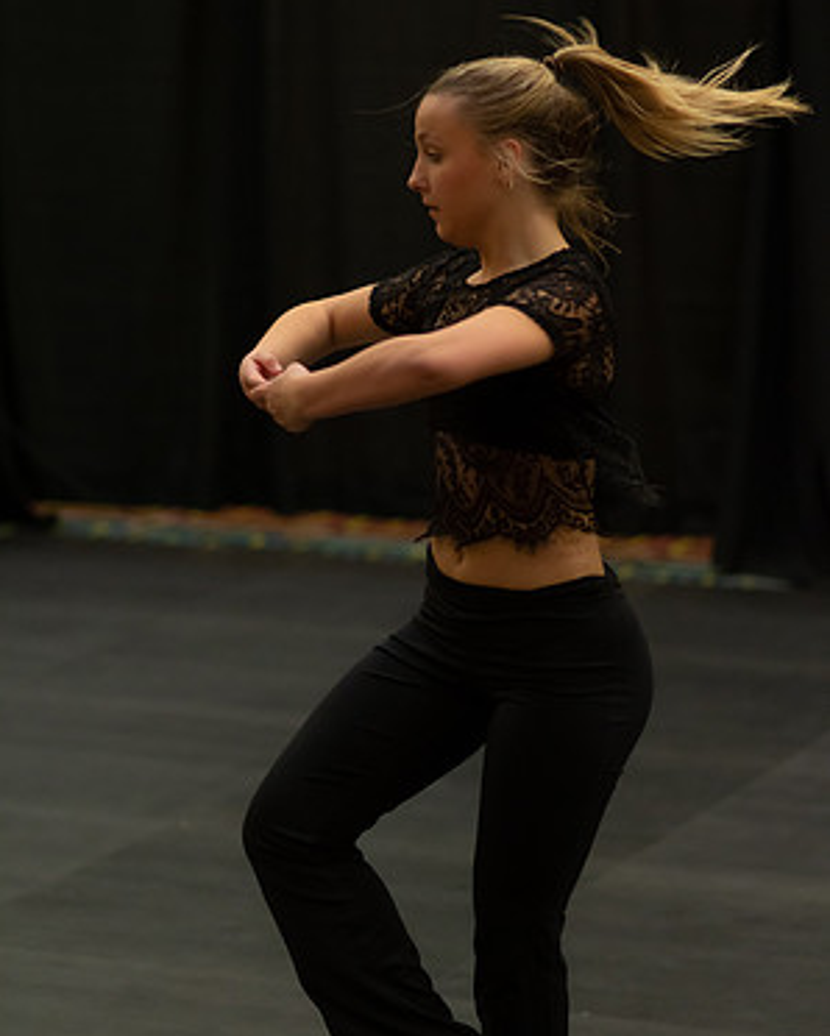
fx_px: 4418
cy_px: 535
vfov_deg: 13.4
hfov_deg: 10.7
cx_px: 415
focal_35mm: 144
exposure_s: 1/640
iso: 1250
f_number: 2
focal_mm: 85
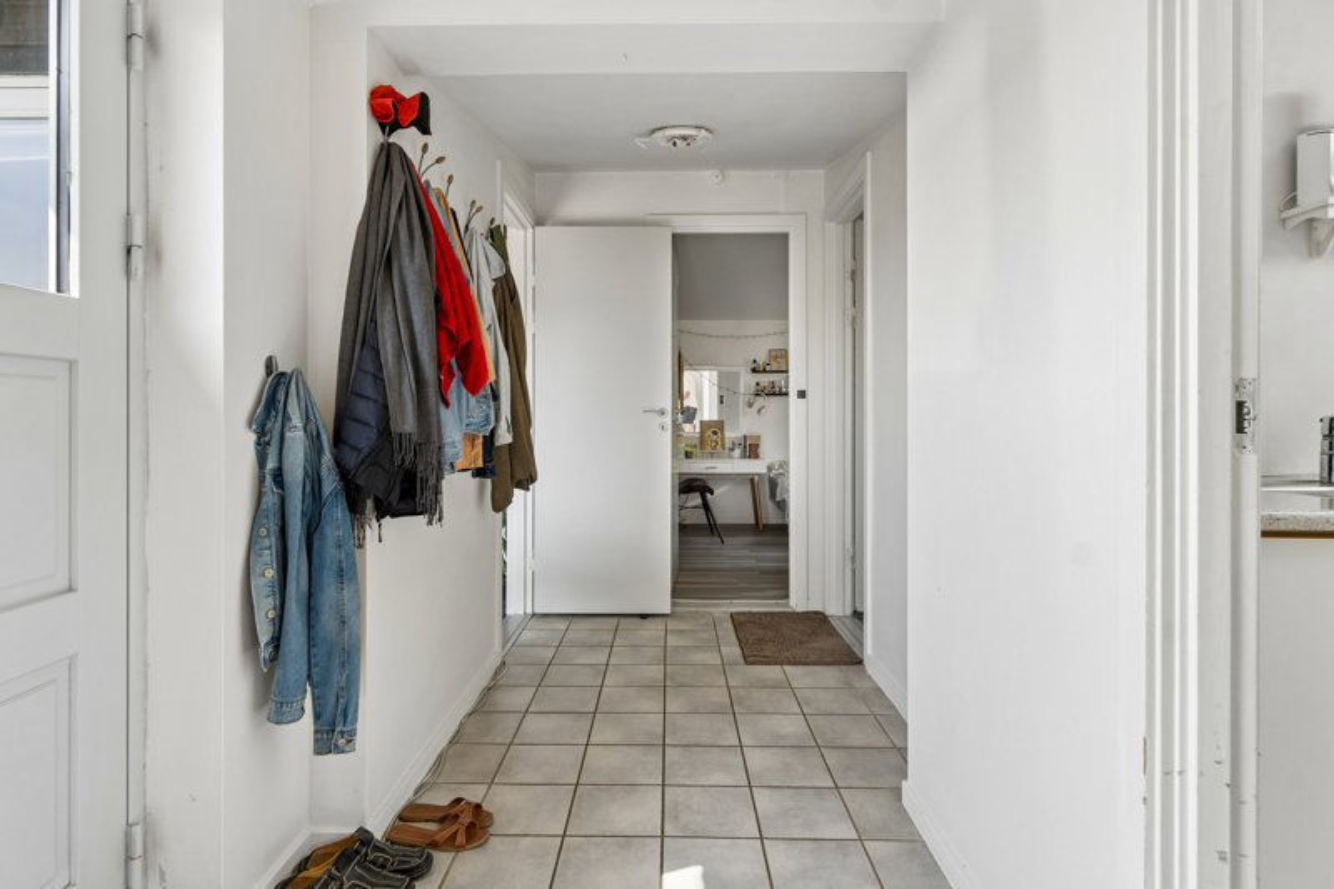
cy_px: 444
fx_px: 667
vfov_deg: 67.4
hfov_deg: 90.0
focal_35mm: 18
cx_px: 667
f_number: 8
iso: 200
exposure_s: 1/80
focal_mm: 12
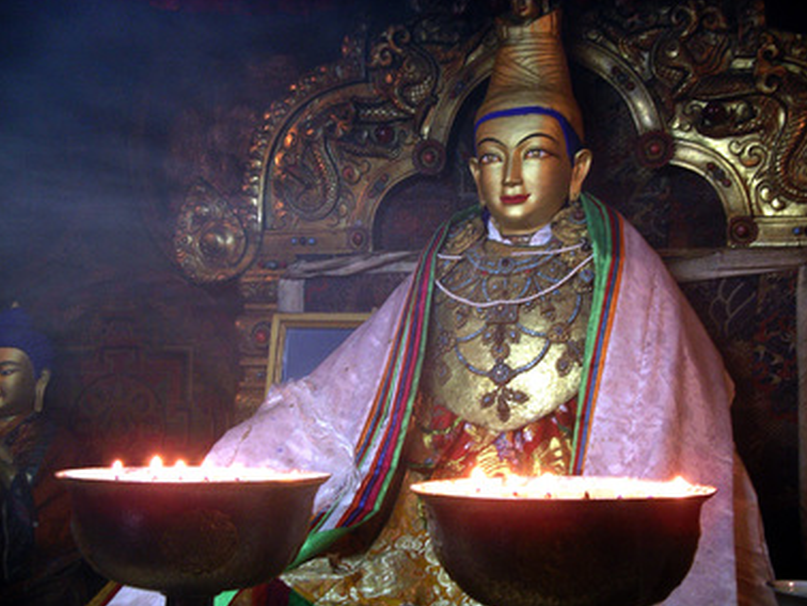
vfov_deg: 19.9
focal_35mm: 74
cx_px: 411
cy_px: 309
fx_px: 1726
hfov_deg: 26.3
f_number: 3.5
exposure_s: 1/4
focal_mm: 14.9
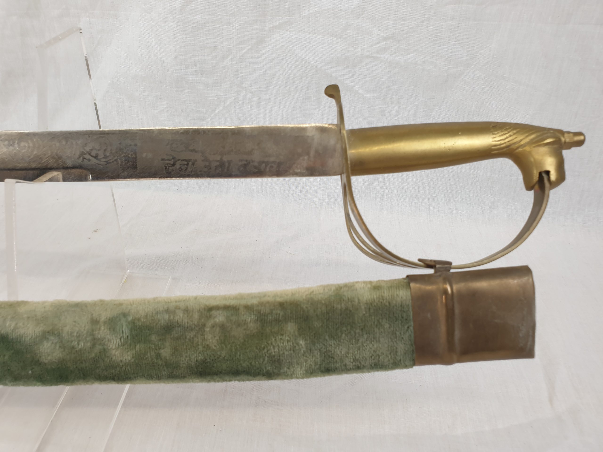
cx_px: 302
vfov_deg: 53.1
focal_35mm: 26
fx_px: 453
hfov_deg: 67.3
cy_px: 226
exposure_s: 1/50
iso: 64
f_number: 2.4
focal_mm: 4.3
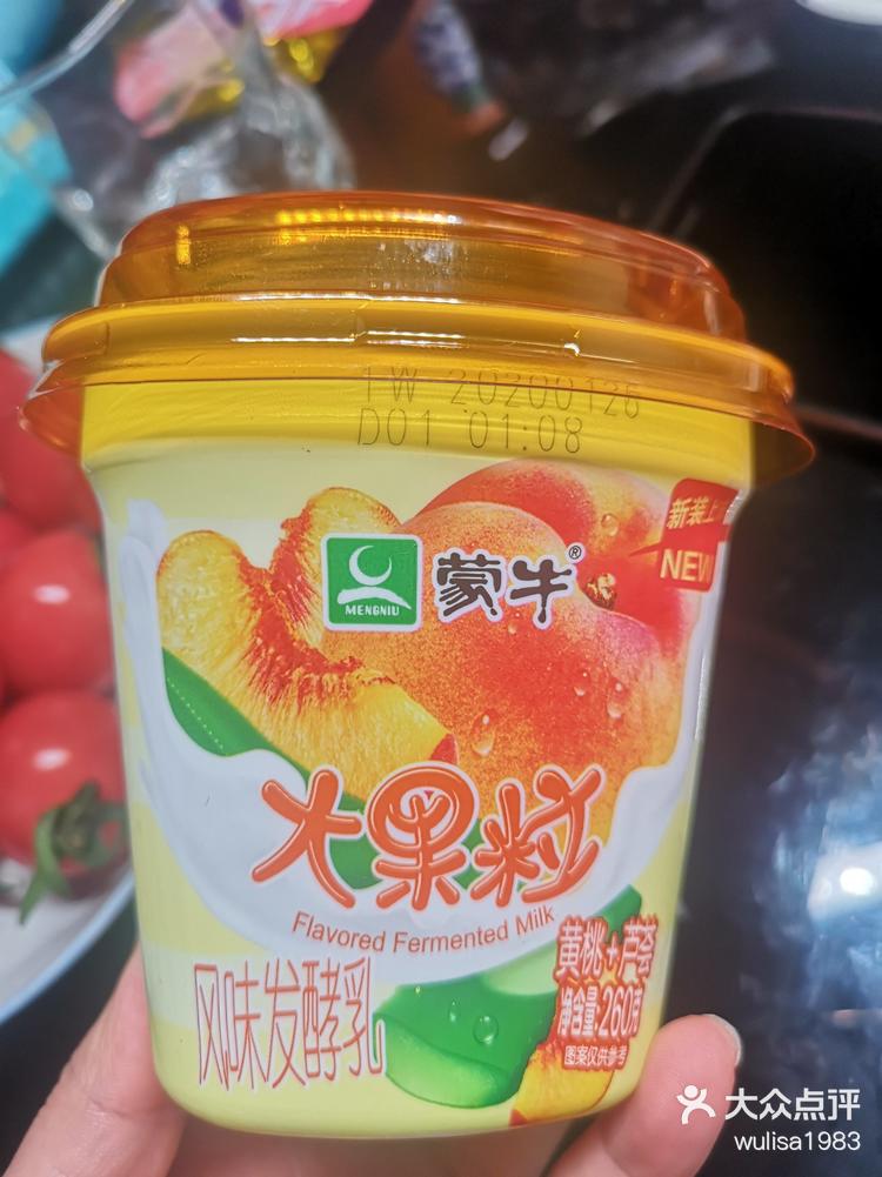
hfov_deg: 51.3
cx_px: 441
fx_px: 918
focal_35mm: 27
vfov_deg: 65.3
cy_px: 588
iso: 50
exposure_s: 1/100
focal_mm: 3.95
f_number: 1.8
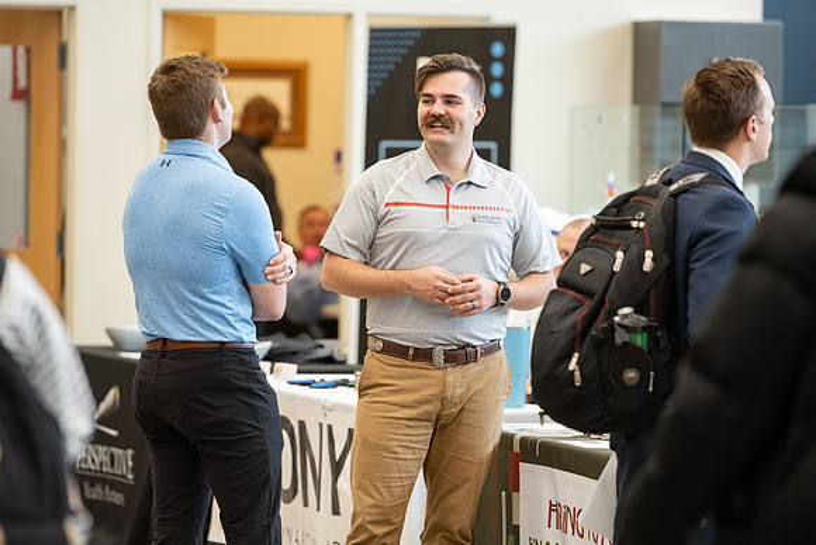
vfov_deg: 7.2
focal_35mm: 190
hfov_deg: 10.8
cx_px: 408
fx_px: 4307
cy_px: 272
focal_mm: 190
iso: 2000
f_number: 3.5
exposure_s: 1/250
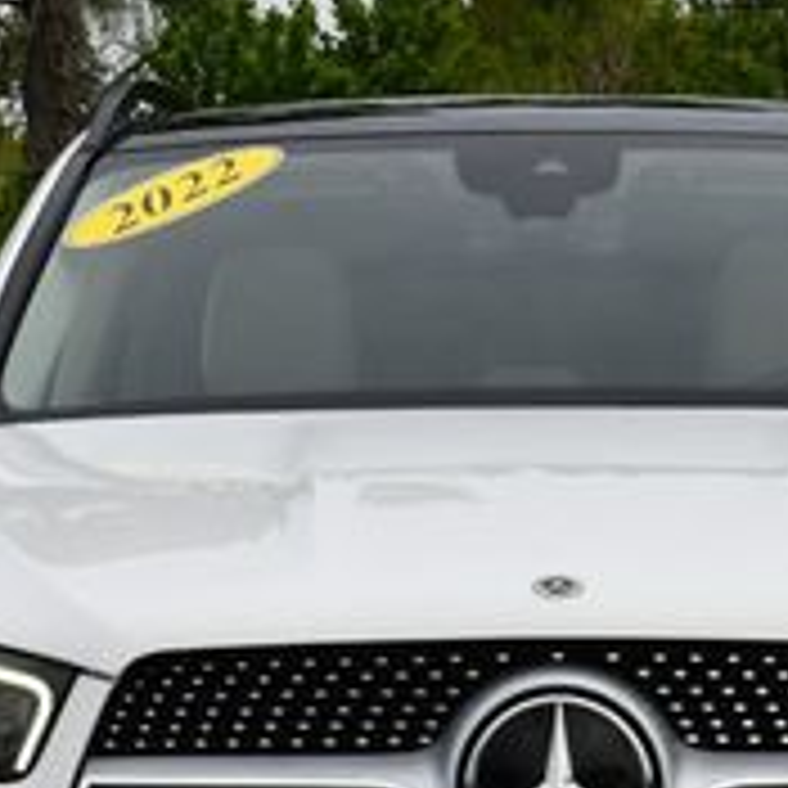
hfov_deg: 7.4
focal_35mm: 237
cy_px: 743
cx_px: 459
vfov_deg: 7.4
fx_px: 6104
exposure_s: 1/250
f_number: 8
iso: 125
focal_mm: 38
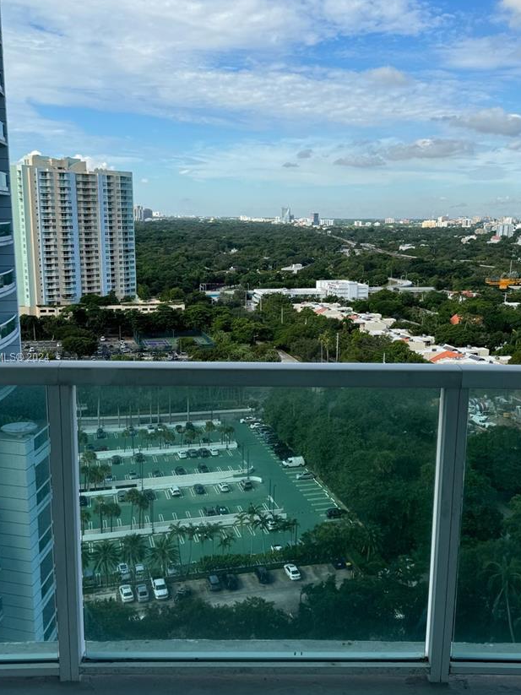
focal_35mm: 35
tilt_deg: -11.3
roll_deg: -1.2
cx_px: 275
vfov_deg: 52.6
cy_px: 358
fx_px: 703
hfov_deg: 40.7
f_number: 1.78
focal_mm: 6.76
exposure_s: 1/3413
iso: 80
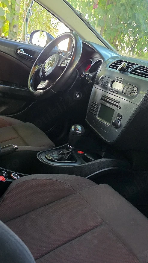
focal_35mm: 38
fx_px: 265
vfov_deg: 52.7
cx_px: 85
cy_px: 117
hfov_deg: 31.1
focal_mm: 6.3
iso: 400
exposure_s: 1/101
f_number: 1.7
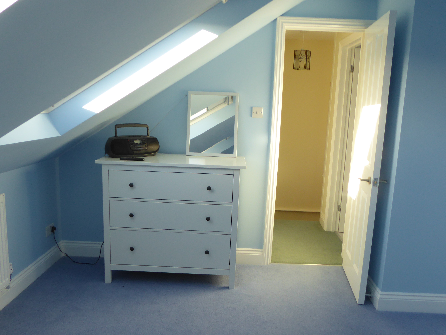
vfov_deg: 45.4
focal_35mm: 31
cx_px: 221
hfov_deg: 58.4
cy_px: 183
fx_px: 399
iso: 100
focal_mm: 4.3
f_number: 3.3
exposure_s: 1/80
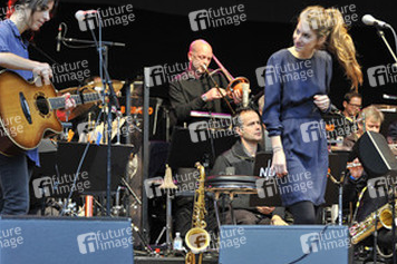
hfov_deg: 16.5
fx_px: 1367
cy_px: 101
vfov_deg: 11.0
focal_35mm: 124
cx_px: 188
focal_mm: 98
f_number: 4.5
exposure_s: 1/200
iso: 1000
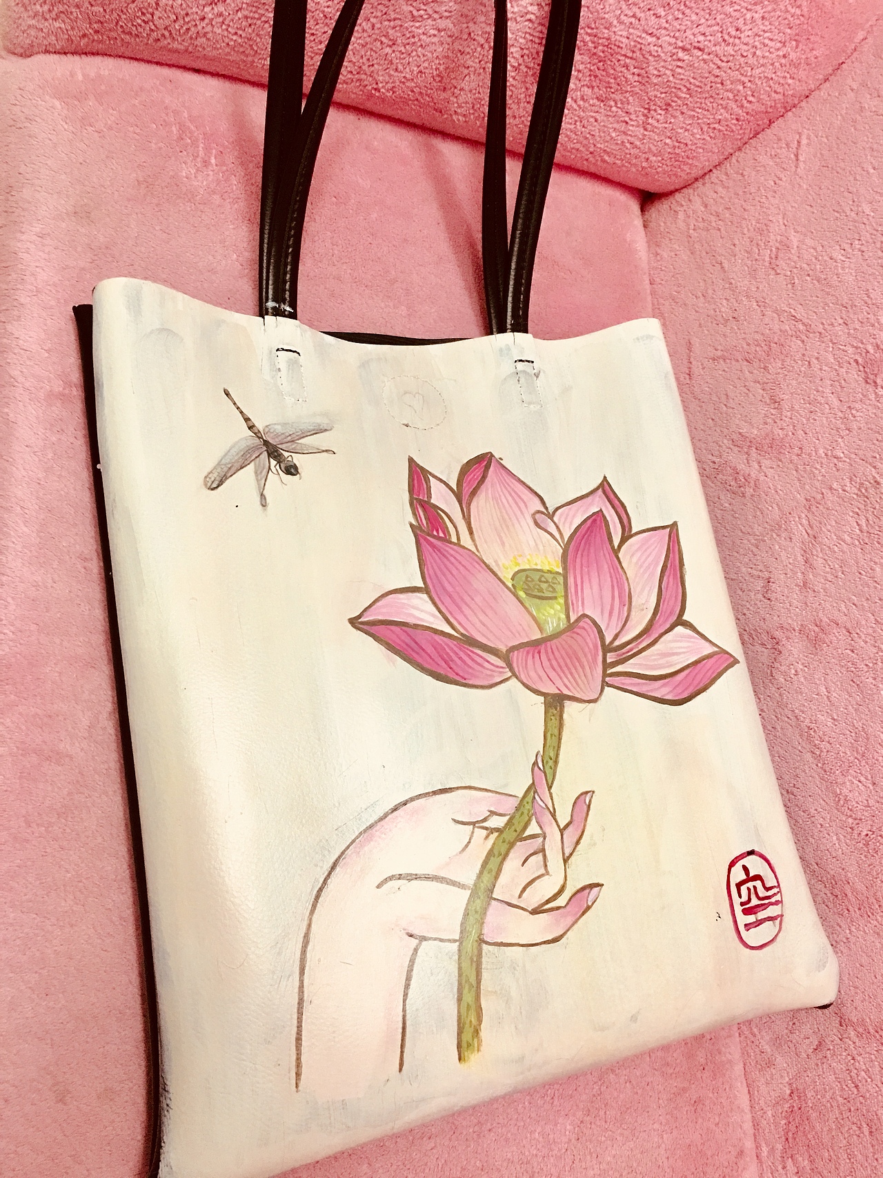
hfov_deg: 48.2
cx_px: 442
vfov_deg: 61.7
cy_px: 589
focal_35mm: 29
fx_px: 986
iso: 125
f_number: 2.2
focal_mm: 4.15
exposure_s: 1/17
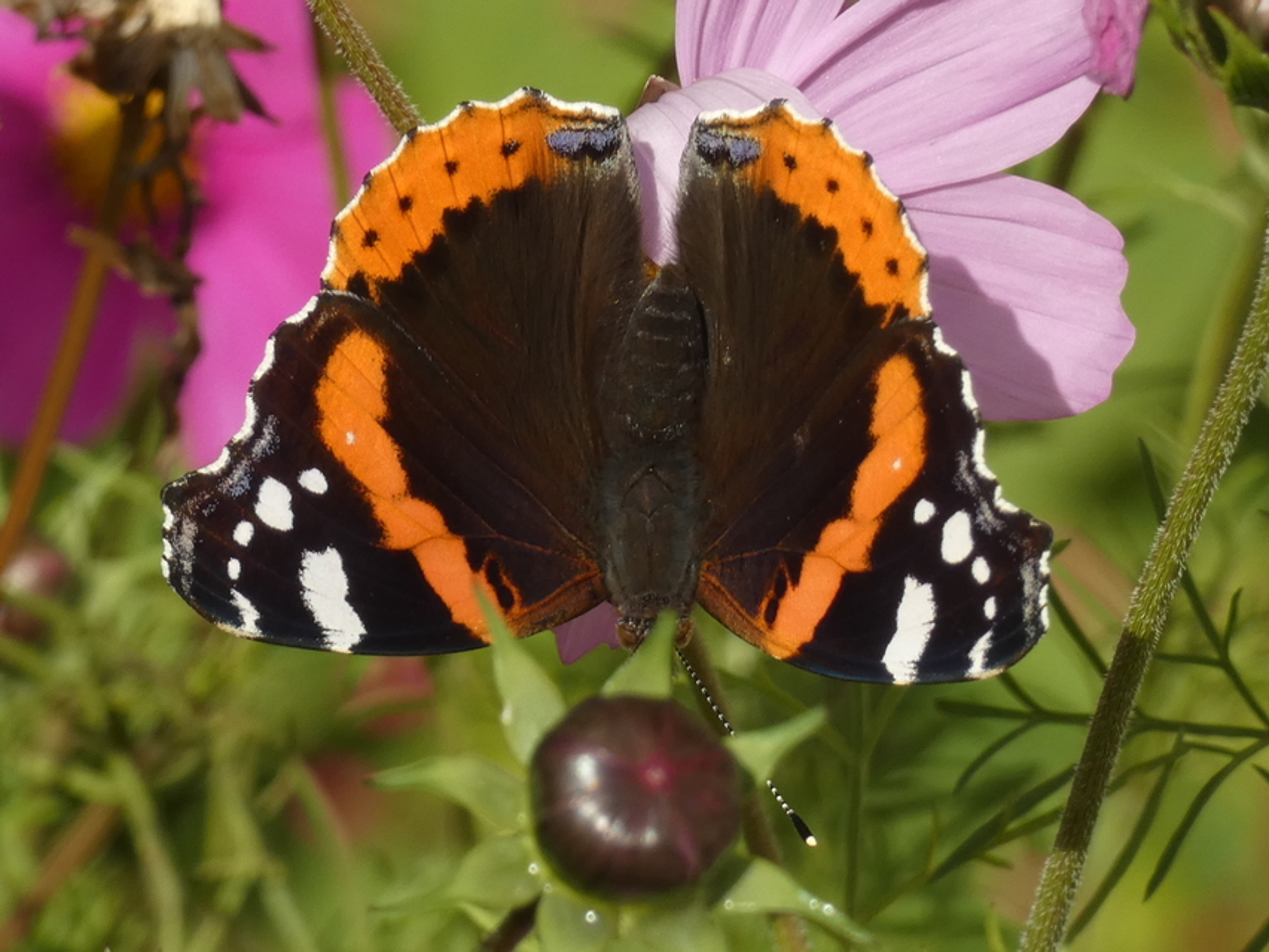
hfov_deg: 6.8
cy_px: 476
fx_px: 10669
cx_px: 634
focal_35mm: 291
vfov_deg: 5.1
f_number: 5.5
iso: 80
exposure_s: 1/160
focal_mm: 52.2
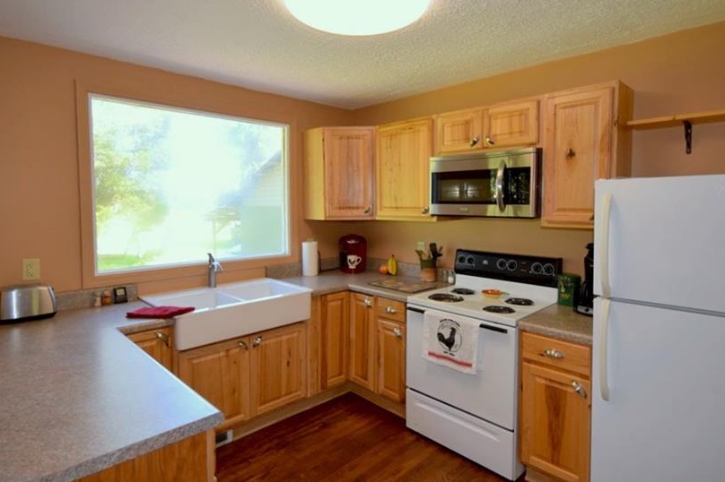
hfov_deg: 86.9
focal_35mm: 19
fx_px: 382
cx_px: 371
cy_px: 224
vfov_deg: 64.4
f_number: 5.6
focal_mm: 10
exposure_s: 1/125
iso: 640
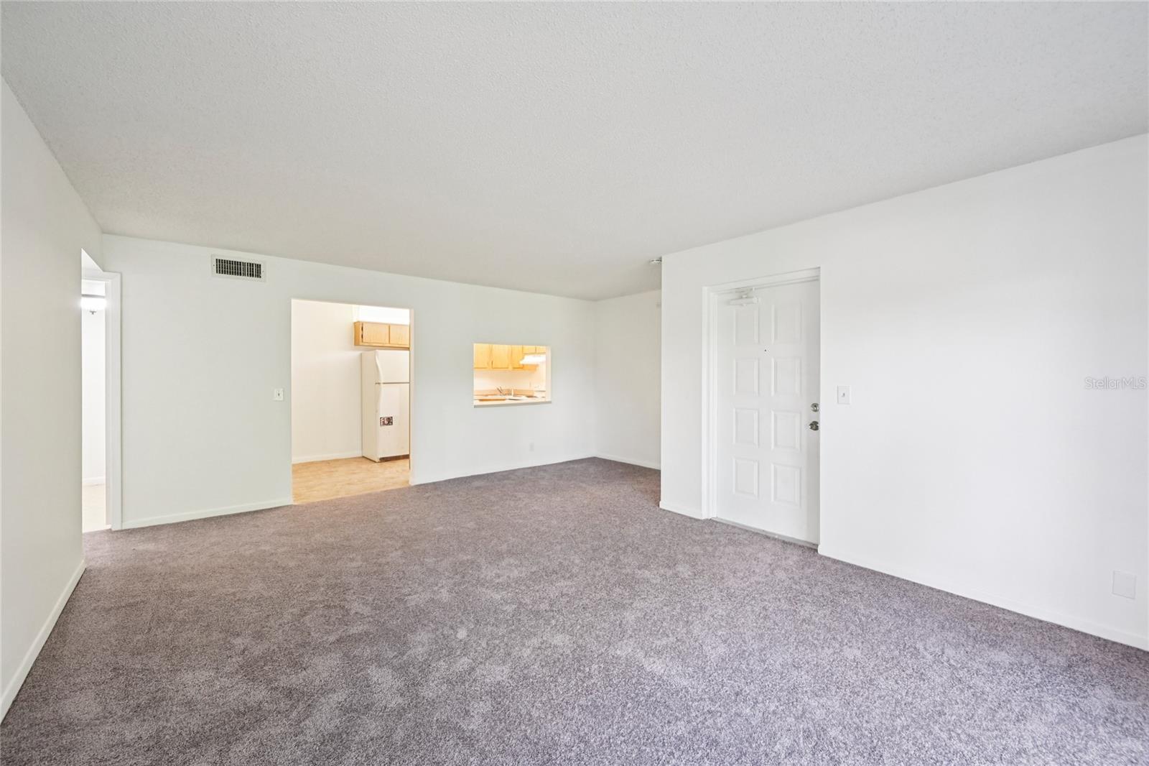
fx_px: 447
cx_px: 574
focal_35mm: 14
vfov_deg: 81.2
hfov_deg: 104.3
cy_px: 383
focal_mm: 14
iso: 2500
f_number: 8
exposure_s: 1/50
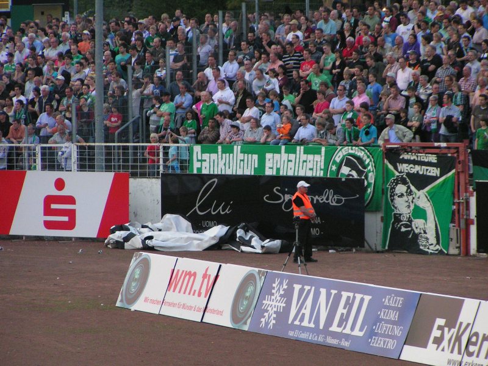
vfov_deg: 5.7
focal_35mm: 259
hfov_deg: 7.6
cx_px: 244
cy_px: 183
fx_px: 3651
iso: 200
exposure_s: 1/160
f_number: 3.5
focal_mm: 39.6
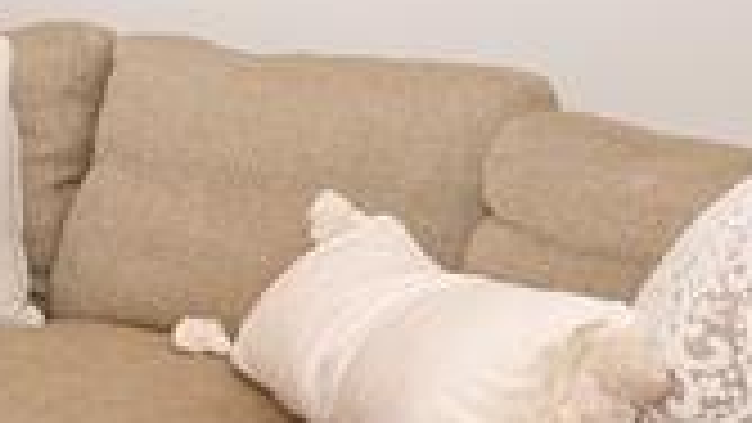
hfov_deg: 16.8
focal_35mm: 109
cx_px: -531
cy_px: -151
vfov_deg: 10.8
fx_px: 2174
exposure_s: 1/60
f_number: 7.1
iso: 320
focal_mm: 17
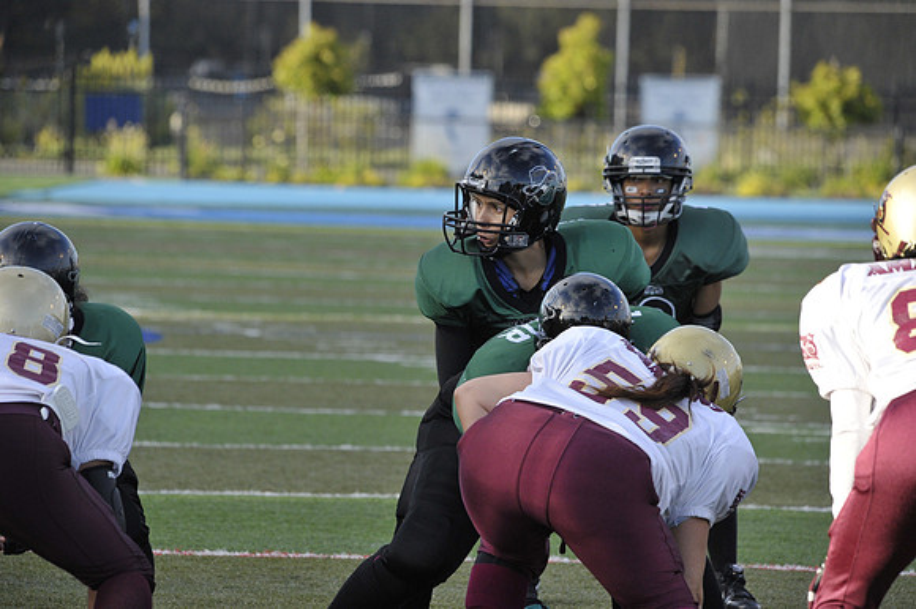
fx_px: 10172
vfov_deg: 3.4
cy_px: 304
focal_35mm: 400
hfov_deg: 5.2
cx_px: 458
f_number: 10
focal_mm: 400
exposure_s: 1/1000
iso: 2500
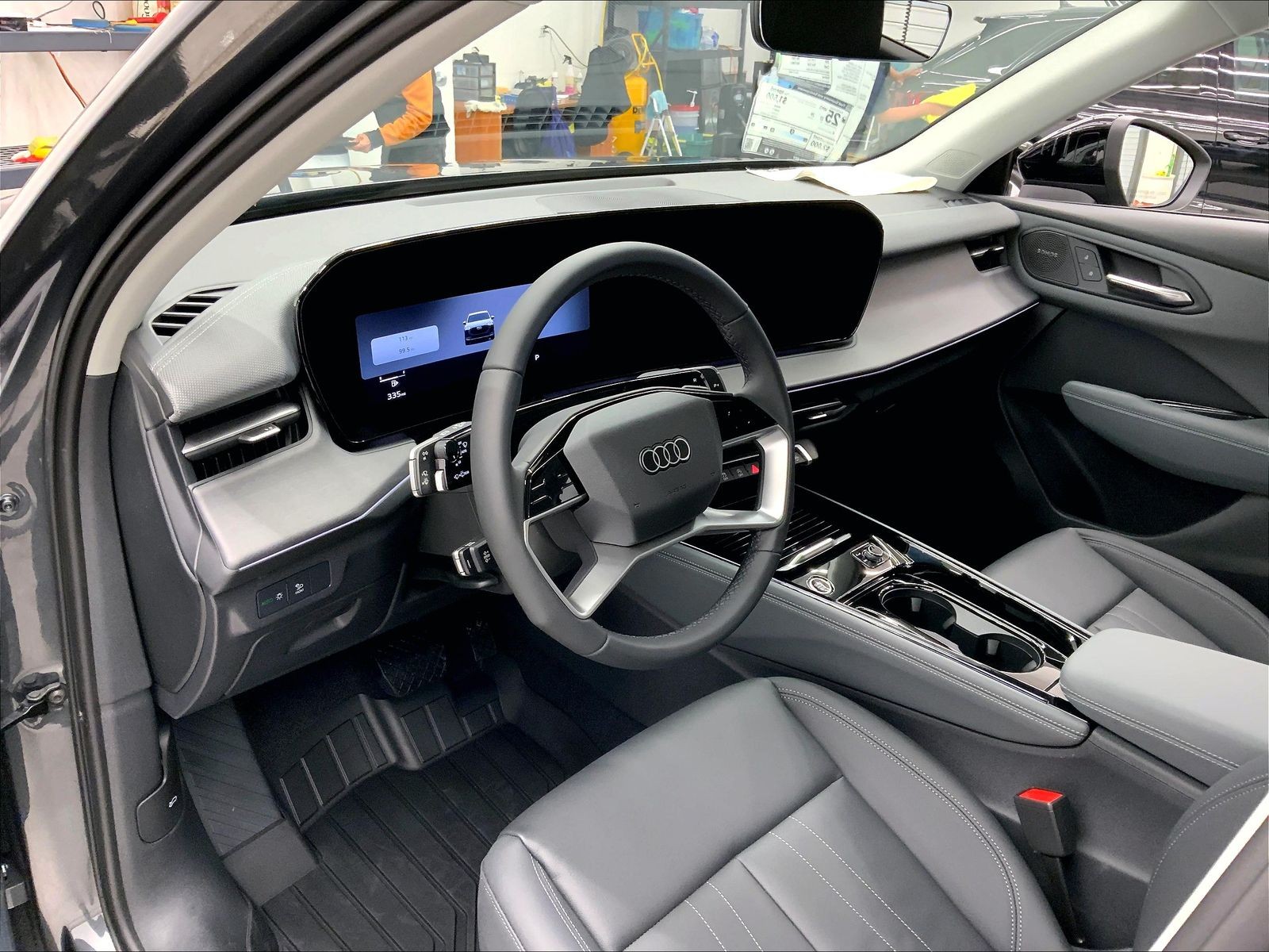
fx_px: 1063
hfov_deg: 61.7
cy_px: 476
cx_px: 634
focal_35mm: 29
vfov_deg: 48.2
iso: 200
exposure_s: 1/60
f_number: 1.8
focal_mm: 3
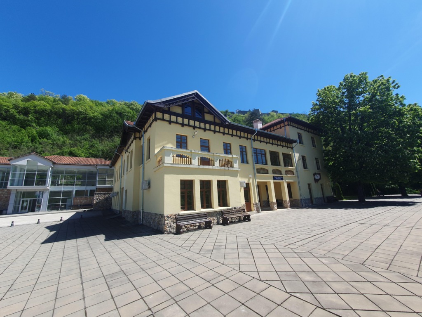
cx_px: 211
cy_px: 158
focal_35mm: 13
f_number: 2.2
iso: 50
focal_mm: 1.8
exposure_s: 1/888
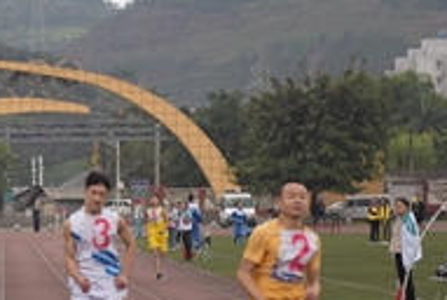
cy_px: 218
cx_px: 68
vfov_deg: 7.5
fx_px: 2276
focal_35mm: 183
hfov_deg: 11.2
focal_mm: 70
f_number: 2.8
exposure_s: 1/4000
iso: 2000
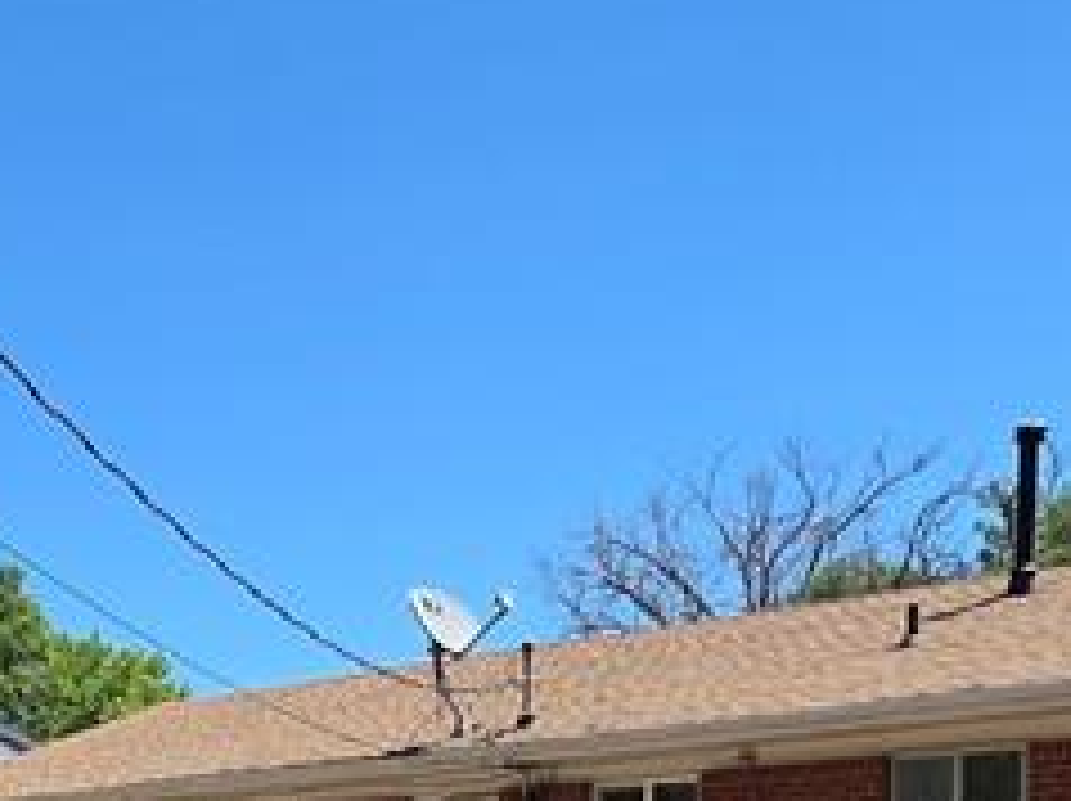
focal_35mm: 56
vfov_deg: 22.5
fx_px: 1731
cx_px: 234
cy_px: 1118
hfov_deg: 33.5
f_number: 1.9
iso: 40
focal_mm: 2.2
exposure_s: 1/1559
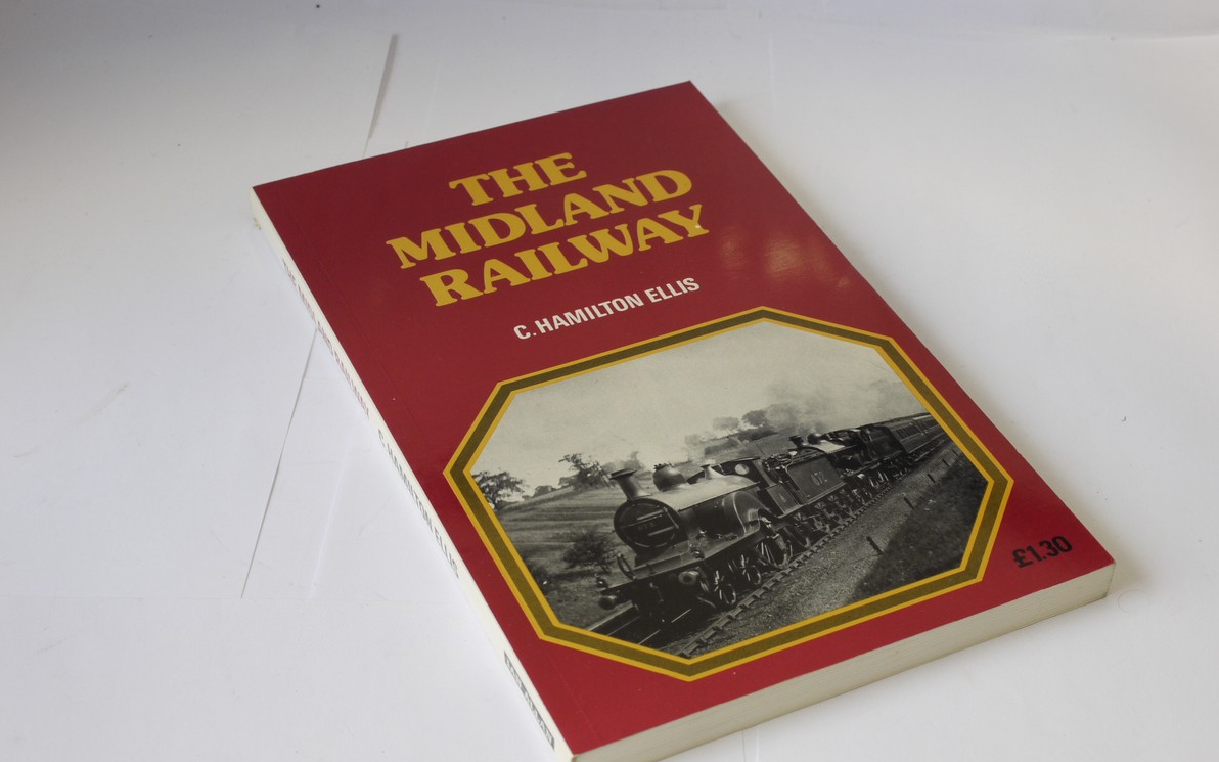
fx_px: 2126
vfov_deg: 20.3
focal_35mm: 64
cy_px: 421
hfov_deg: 32.0
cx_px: 606
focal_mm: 30
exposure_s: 1/30
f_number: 8
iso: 400
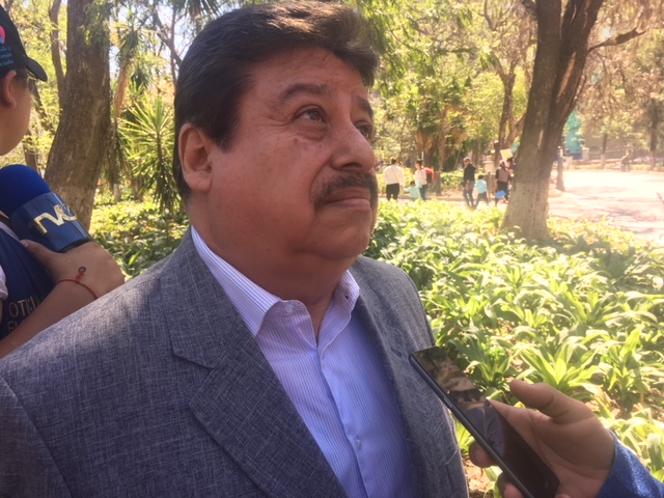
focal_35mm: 29
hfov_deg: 61.7
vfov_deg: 48.2
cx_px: 332
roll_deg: +2.0
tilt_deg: -6.9
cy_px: 249
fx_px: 556
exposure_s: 1/120
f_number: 2.2
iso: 25
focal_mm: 4.15
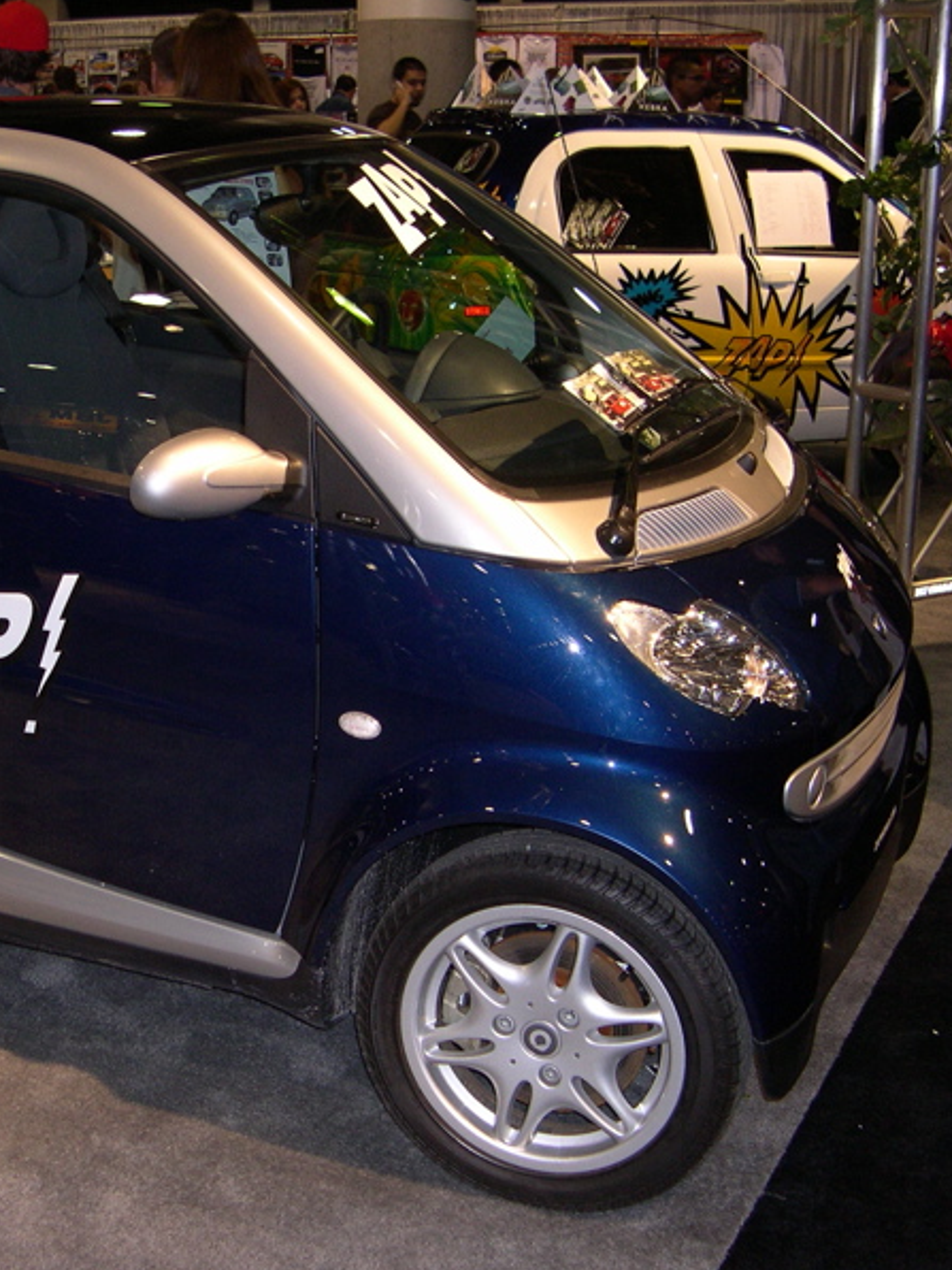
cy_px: 637
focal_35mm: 51
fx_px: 1870
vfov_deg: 37.5
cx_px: 187
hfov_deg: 28.0
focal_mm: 8
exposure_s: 1/60
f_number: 2.8
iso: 159
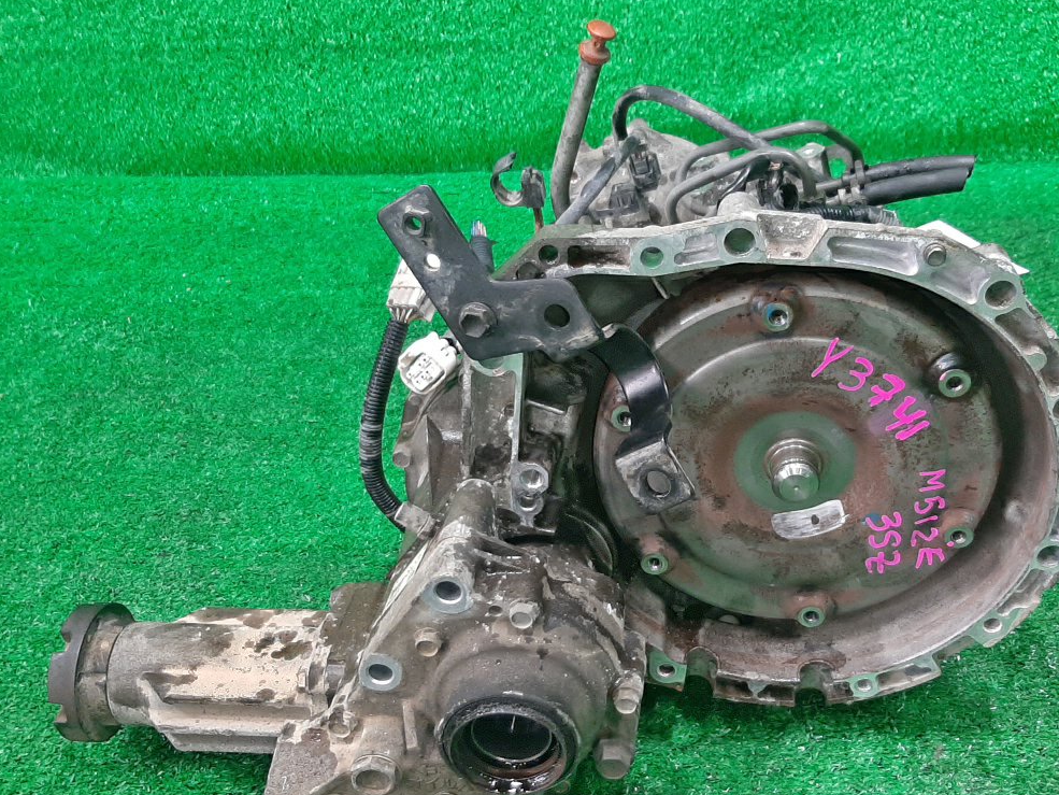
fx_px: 1163
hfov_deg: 48.6
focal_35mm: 38
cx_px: 647
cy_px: 458
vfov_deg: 37.6
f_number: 1.7
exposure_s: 1/50
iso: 190
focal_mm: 3.93
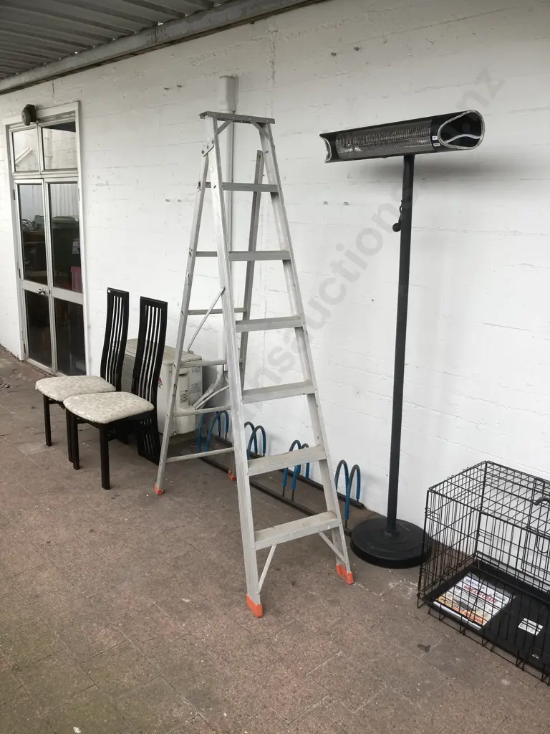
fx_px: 593
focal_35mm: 28
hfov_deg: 49.7
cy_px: 367
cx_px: 275
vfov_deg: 63.4
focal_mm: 3.99
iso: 20
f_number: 1.8
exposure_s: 1/179
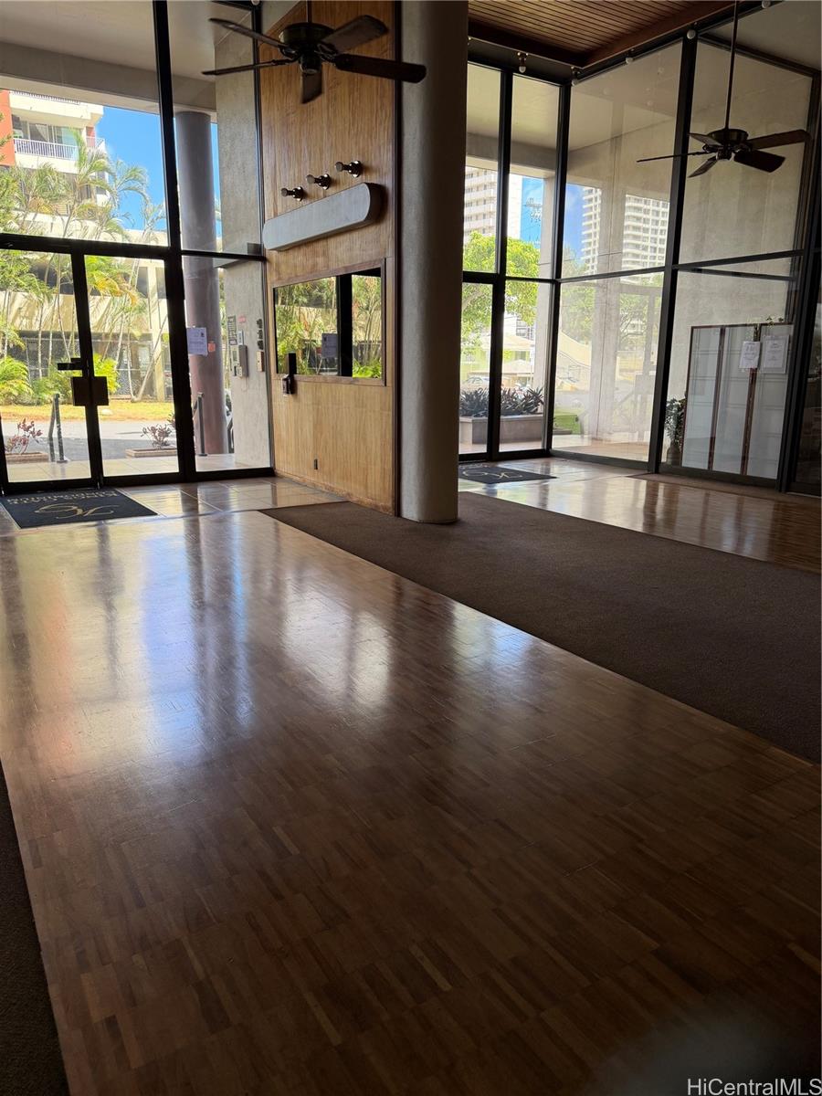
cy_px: 548
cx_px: 411
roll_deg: -0.5
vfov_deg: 71.6
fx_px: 760
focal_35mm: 24
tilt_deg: -13.1
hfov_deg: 56.8
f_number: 1.78
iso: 125
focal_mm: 6.76
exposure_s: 1/208
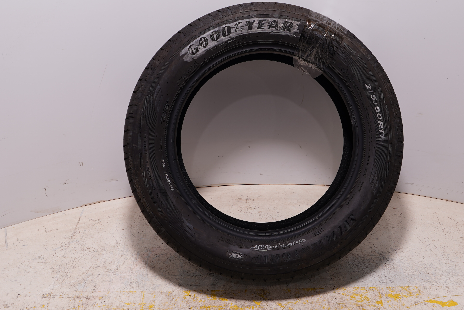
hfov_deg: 45.3
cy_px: 132
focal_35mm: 43
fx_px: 554
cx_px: 268
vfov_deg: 31.1
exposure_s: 1/15
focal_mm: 23
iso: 50
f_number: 5.6
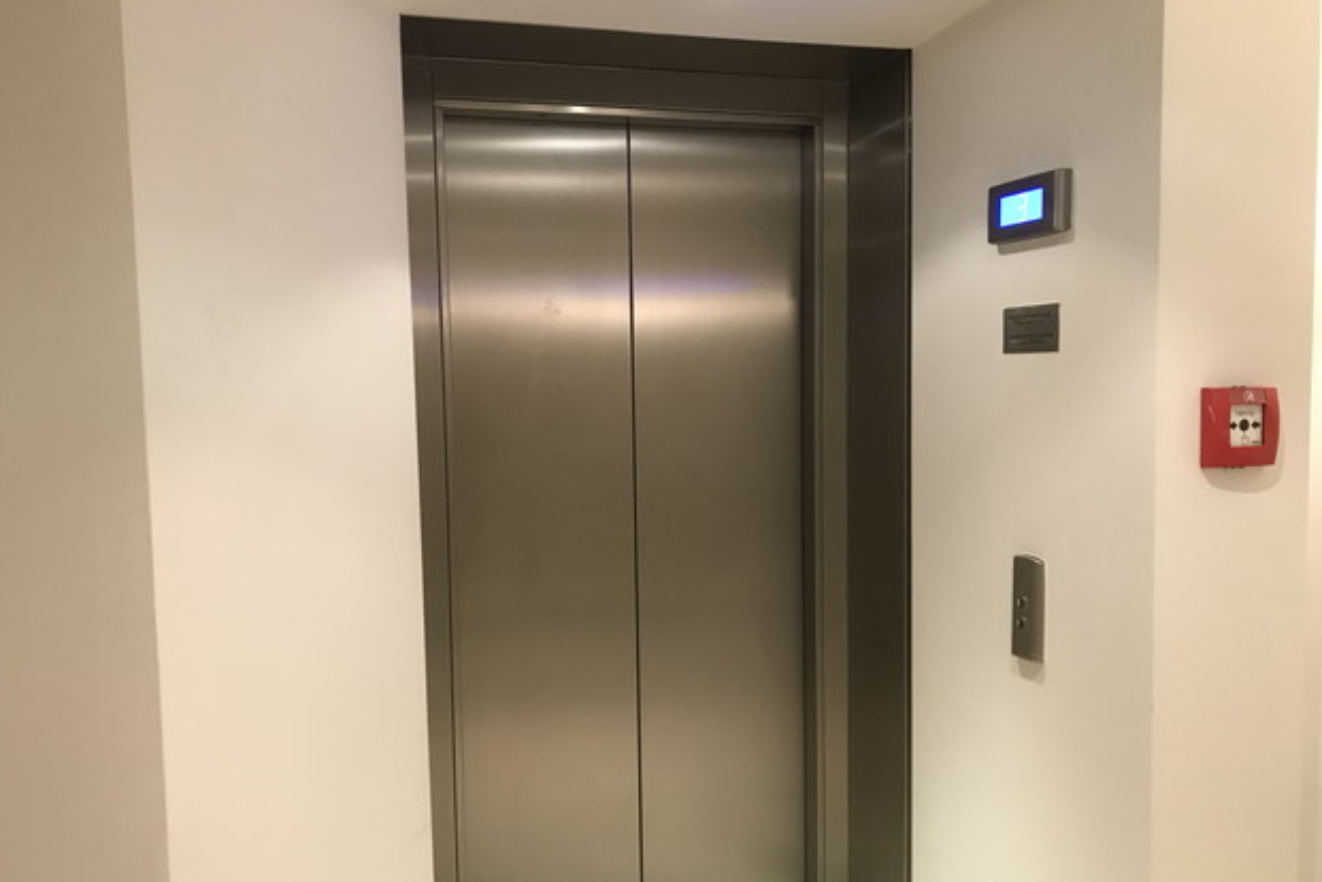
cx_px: 654
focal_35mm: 30
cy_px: 481
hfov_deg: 61.9
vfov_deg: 43.6
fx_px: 1102
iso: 100
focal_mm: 3.99
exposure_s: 1/17
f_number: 1.8
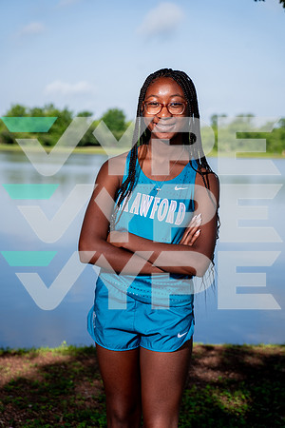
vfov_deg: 28.8
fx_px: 831
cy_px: 214
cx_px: 142
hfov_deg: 19.5
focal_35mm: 70
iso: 100
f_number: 4
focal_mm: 70
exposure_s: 1/640
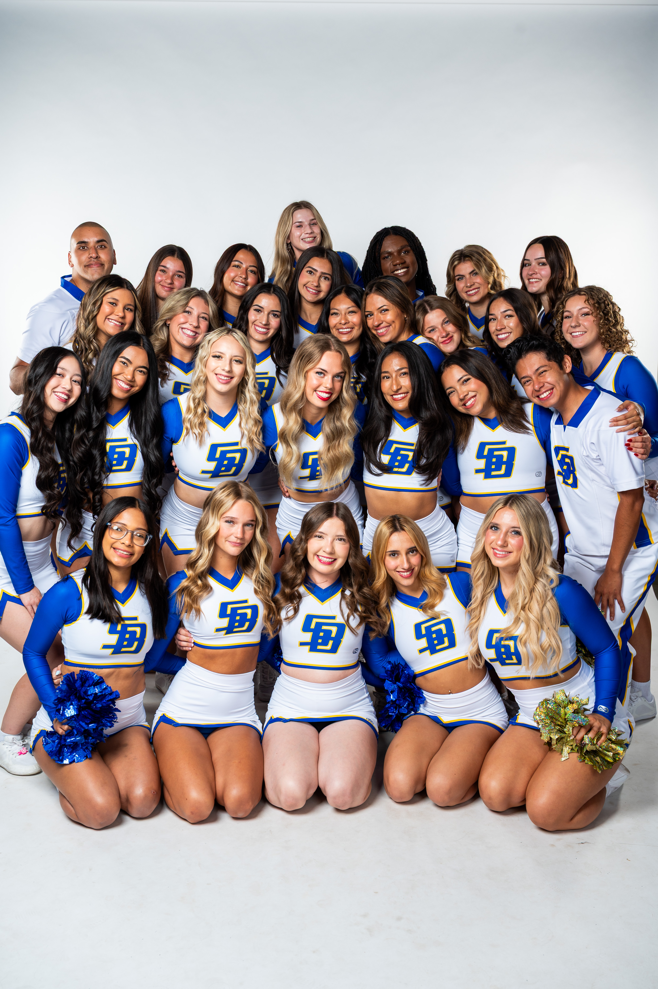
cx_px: 329
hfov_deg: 35.9
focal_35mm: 37
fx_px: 1016
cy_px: 494
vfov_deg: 51.9
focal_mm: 37
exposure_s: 1/200
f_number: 6.3
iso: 200
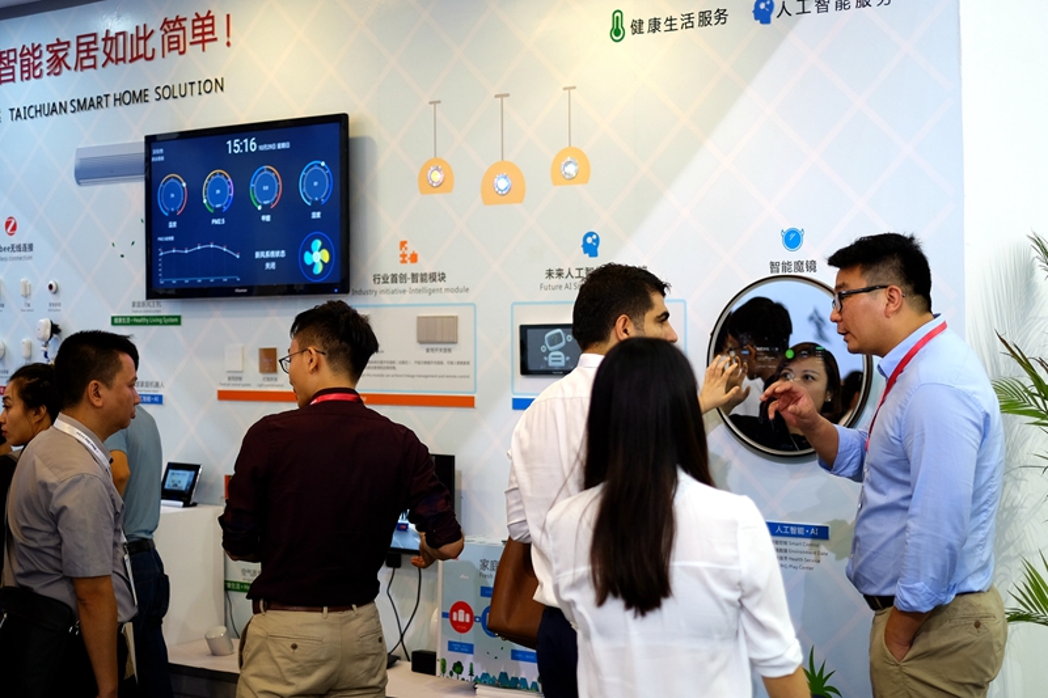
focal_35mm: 53
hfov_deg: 37.5
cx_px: 524
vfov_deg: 25.5
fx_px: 1542
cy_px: 349
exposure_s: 1/200
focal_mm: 35
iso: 200
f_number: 1.4
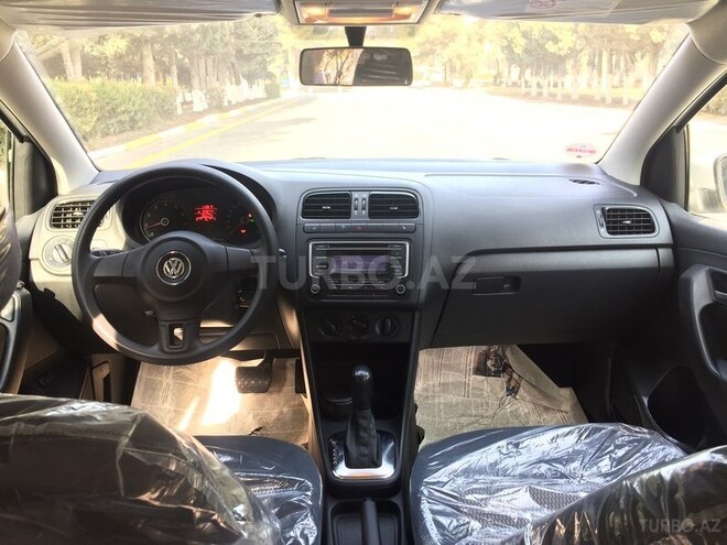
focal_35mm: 29
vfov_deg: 48.2
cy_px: 272
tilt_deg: -17.7
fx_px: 609
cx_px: 364
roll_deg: +0.2
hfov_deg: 61.7
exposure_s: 1/50
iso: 32
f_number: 2.2
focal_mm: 4.15
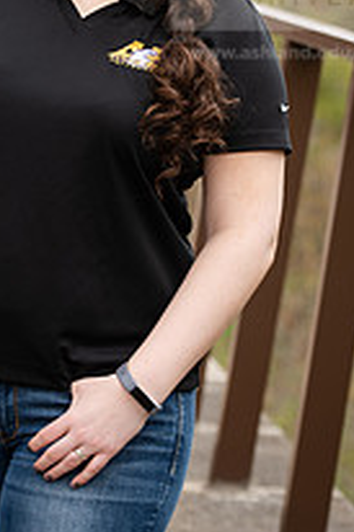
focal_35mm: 179
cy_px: 80
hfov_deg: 7.7
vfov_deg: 11.4
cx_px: 129
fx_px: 2644
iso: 64
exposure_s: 1/200
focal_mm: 82
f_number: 4
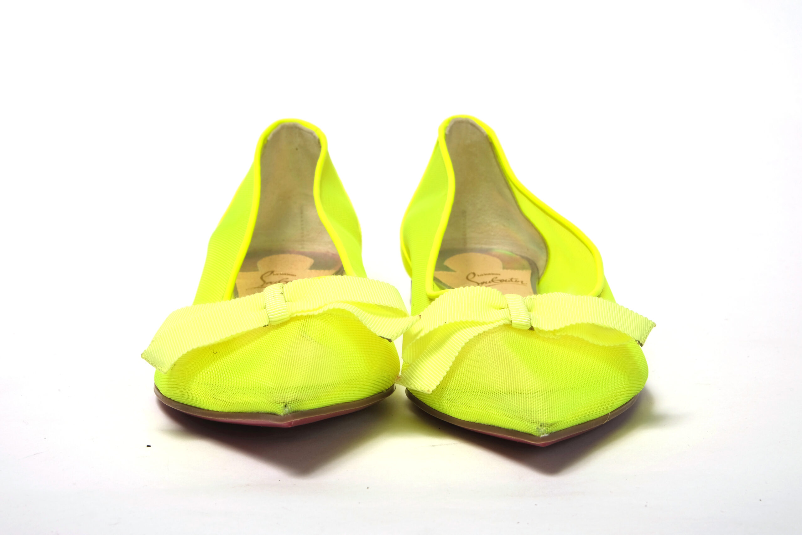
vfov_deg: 16.5
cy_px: 268
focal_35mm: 83
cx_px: 401
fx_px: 1849
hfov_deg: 24.5
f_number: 16
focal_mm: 55
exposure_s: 1/125
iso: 200
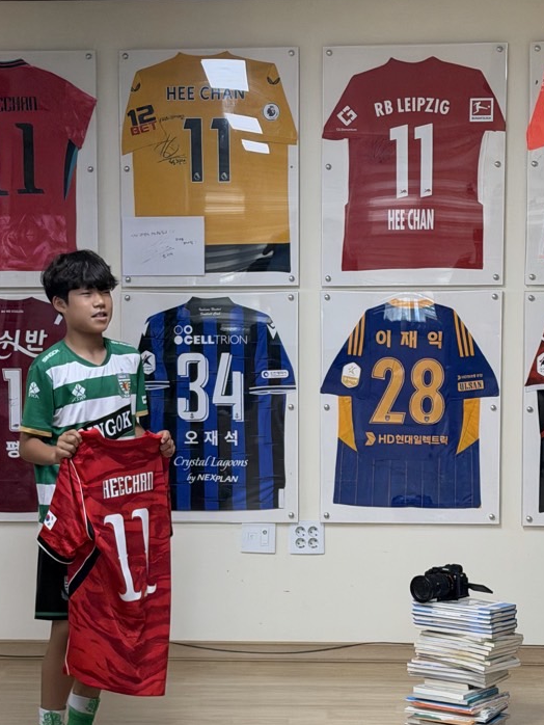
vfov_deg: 22.2
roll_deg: +0.1
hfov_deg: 16.7
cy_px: 404
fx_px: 1843
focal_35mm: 88
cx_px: 175
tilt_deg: -4.9
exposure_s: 1/131
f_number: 1.78
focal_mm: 6.76
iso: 160
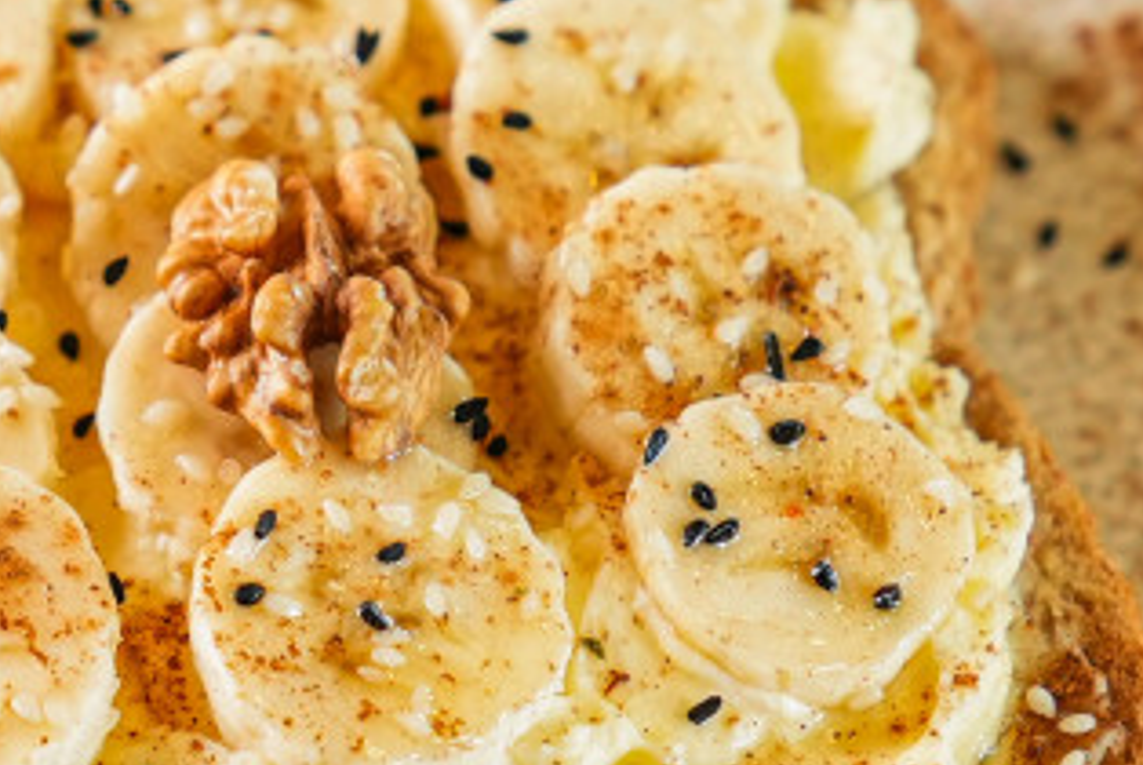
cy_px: 497
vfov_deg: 5.4
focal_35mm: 253
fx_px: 8040
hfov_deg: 8.1
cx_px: 164
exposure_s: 1/100
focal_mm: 62
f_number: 3.2
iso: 500
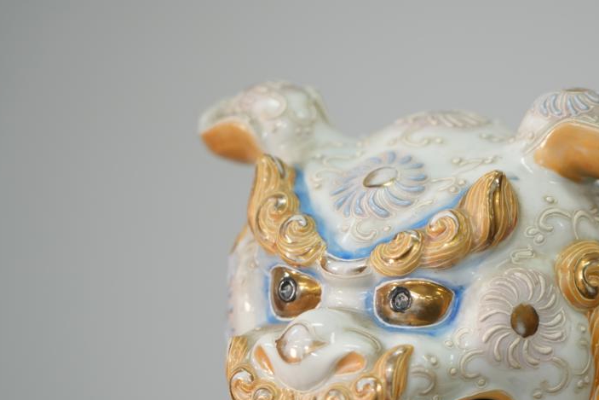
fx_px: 2696
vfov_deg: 8.5
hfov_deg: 12.7
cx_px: 409
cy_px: 295
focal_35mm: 162
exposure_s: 1/125
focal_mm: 105
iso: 800
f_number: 4
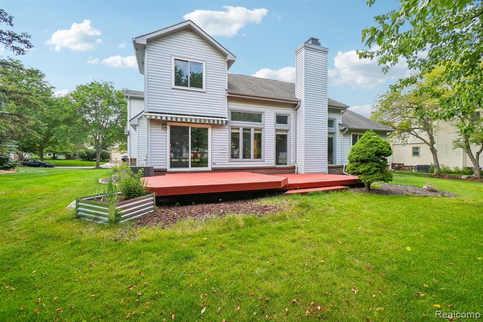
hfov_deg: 100.4
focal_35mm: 15
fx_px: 201
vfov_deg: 77.3
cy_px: 161
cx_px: 242
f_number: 8
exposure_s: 1/60
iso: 100
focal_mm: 10
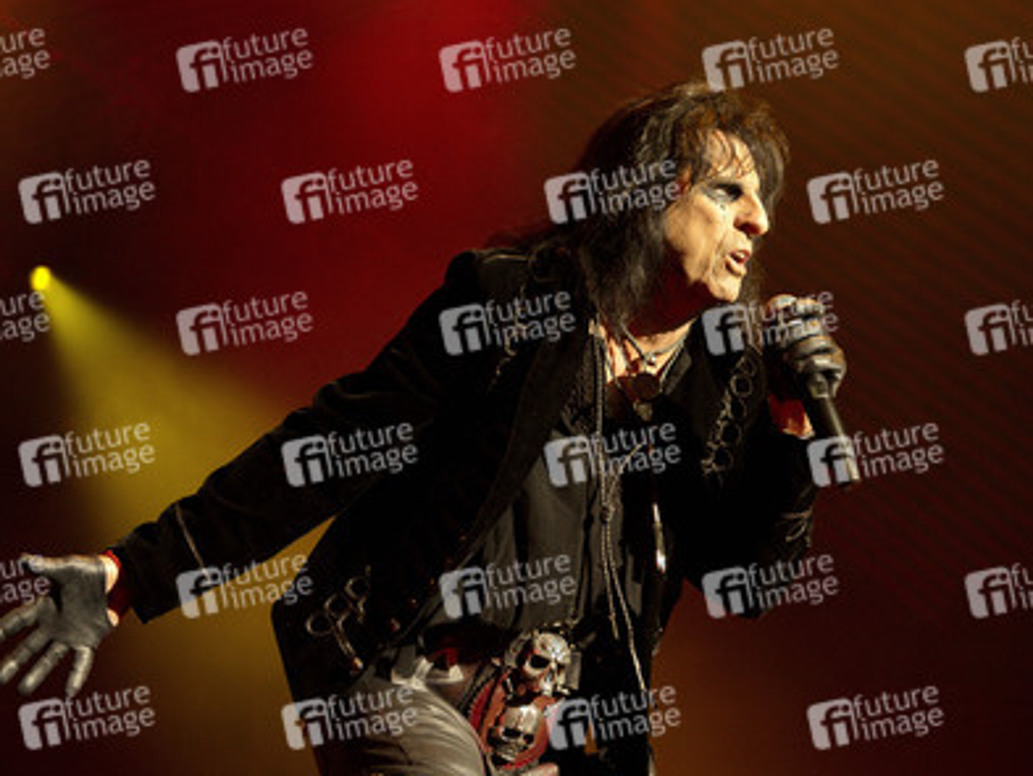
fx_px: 1642
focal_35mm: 55
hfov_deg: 34.9
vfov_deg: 26.6
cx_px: 541
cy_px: 389
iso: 1600
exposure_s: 1/250
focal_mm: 50
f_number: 3.5
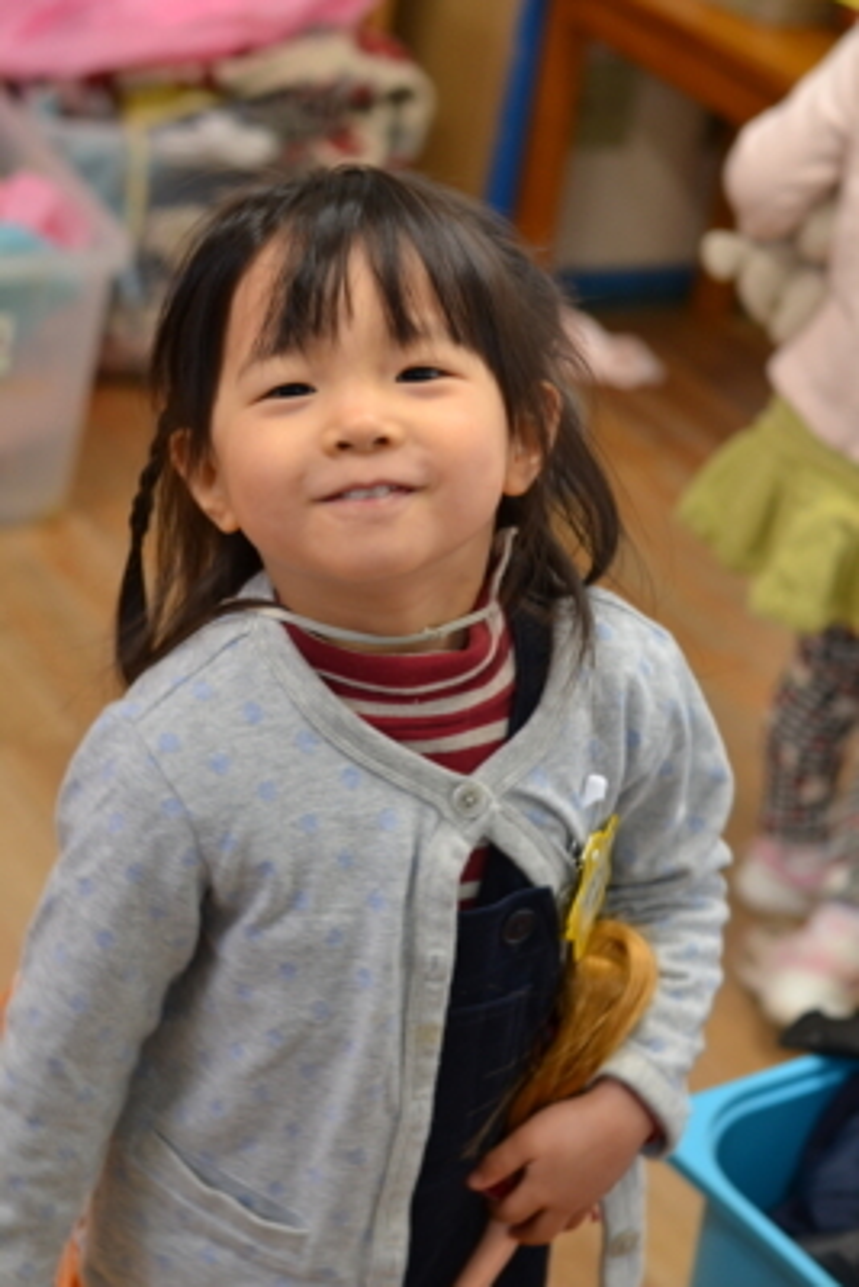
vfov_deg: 27.0
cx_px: 430
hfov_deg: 18.2
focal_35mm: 75
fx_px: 2682
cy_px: 644
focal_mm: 50
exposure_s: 1/60
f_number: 2.2
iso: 400
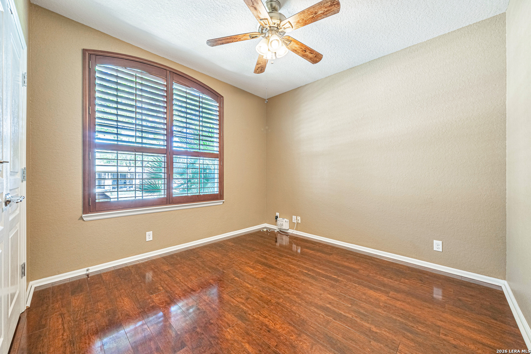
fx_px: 192
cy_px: 177
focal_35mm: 13
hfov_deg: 108.3
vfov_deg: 85.4
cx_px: 266
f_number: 8
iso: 400
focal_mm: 13
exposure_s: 1/40
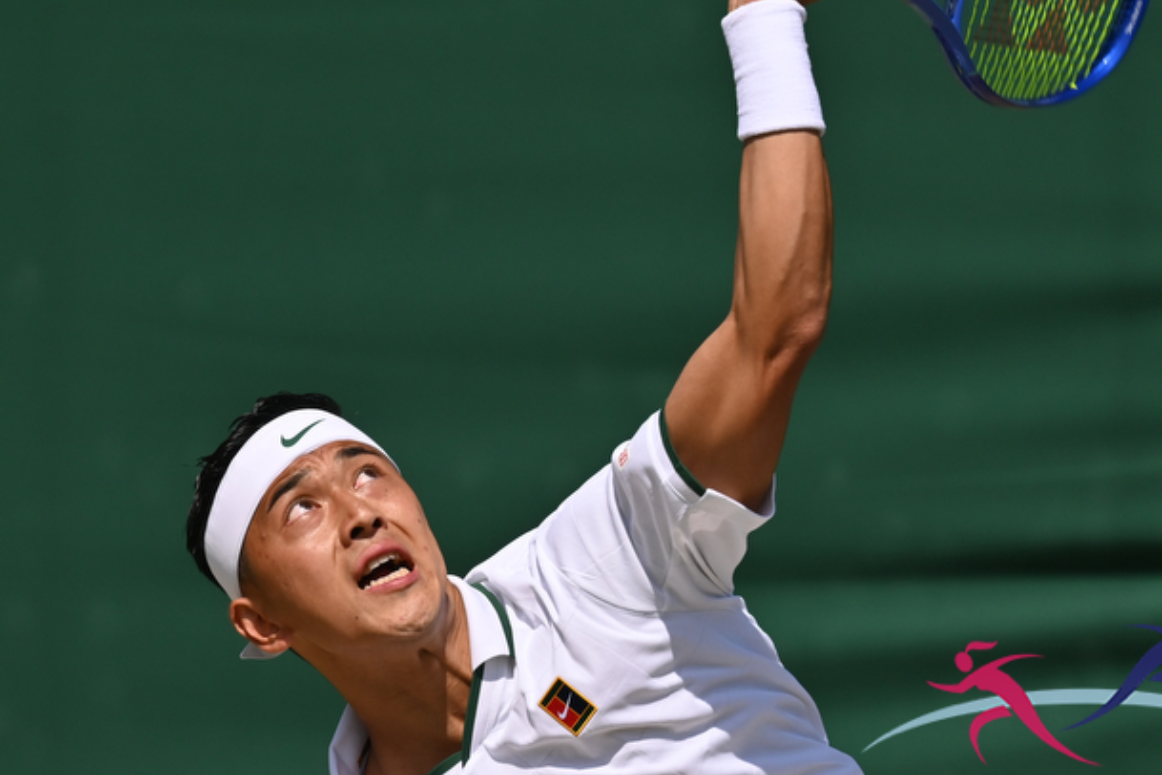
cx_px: 544
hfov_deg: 2.8
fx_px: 23625
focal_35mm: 732
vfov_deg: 1.9
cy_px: 374
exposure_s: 1/3200
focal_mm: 350
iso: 320
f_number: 7.1
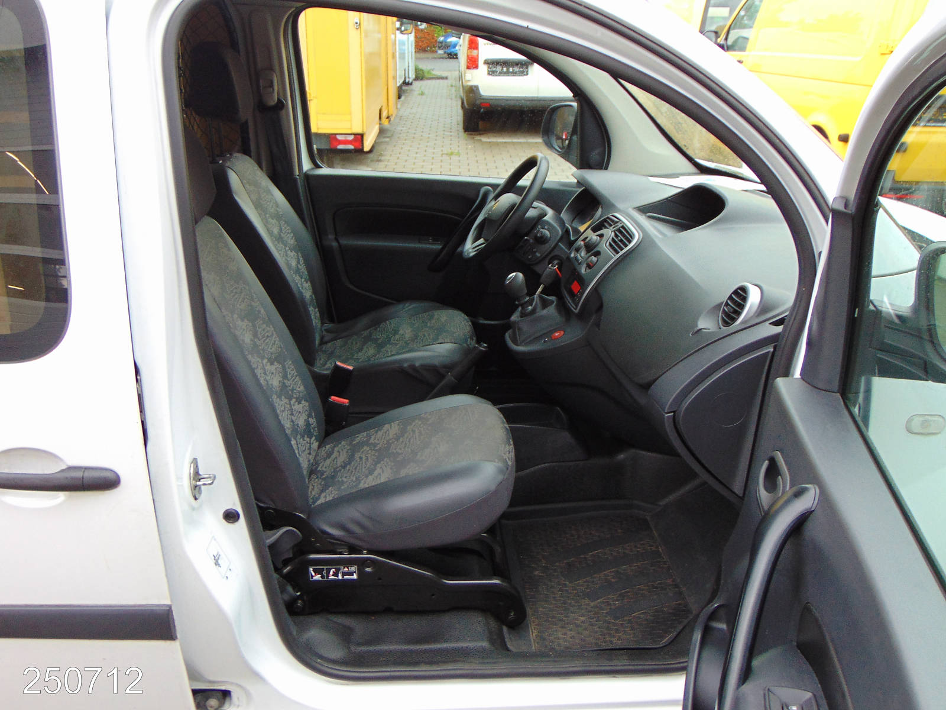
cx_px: 473
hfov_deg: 55.4
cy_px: 355
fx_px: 902
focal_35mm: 33
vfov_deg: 42.9
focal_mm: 5.8
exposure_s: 1/30
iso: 100
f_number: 3.2
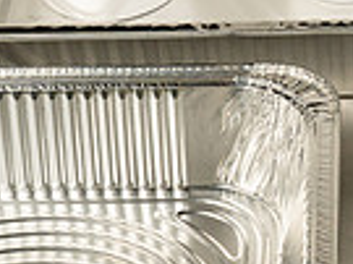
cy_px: 59
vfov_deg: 9.0
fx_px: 1681
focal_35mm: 165
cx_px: 371
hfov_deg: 11.8
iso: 800
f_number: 11
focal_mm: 40
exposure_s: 1/200
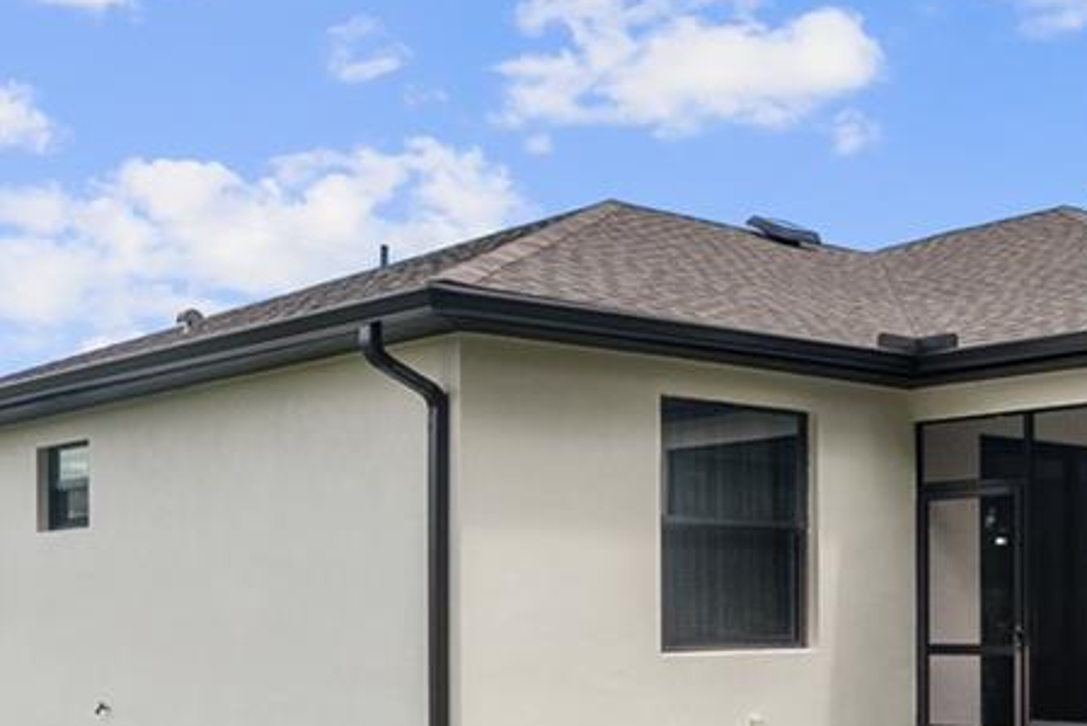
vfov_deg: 23.5
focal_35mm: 57
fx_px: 1722
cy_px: 583
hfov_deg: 33.9
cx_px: 888
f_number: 9
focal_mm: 16
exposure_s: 1/125
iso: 400
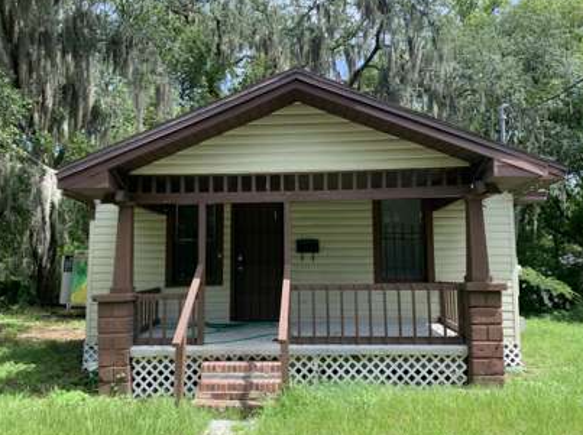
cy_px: 228
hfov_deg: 58.4
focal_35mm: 31
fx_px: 521
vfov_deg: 45.3
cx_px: 272
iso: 25
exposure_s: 1/507
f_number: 1.8
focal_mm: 4.25
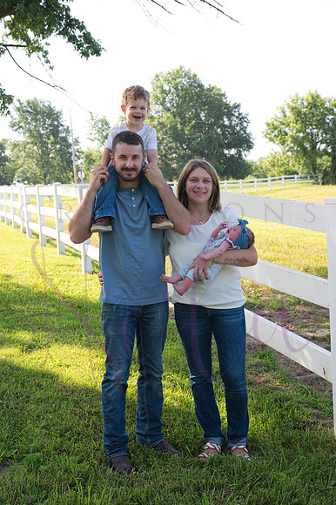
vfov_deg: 43.6
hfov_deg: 29.8
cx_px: 168
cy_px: 252
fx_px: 631
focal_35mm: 45
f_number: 6.3
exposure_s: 1/320
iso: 400
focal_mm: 45
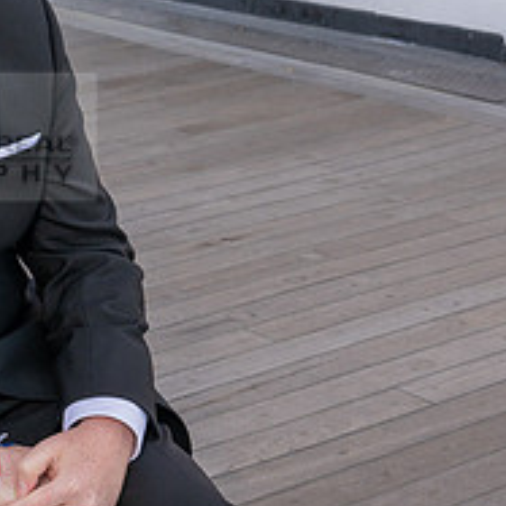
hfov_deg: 14.5
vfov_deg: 15.0
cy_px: 137
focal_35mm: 116
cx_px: -133
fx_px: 1918
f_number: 9
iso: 200
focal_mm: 44
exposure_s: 1/200
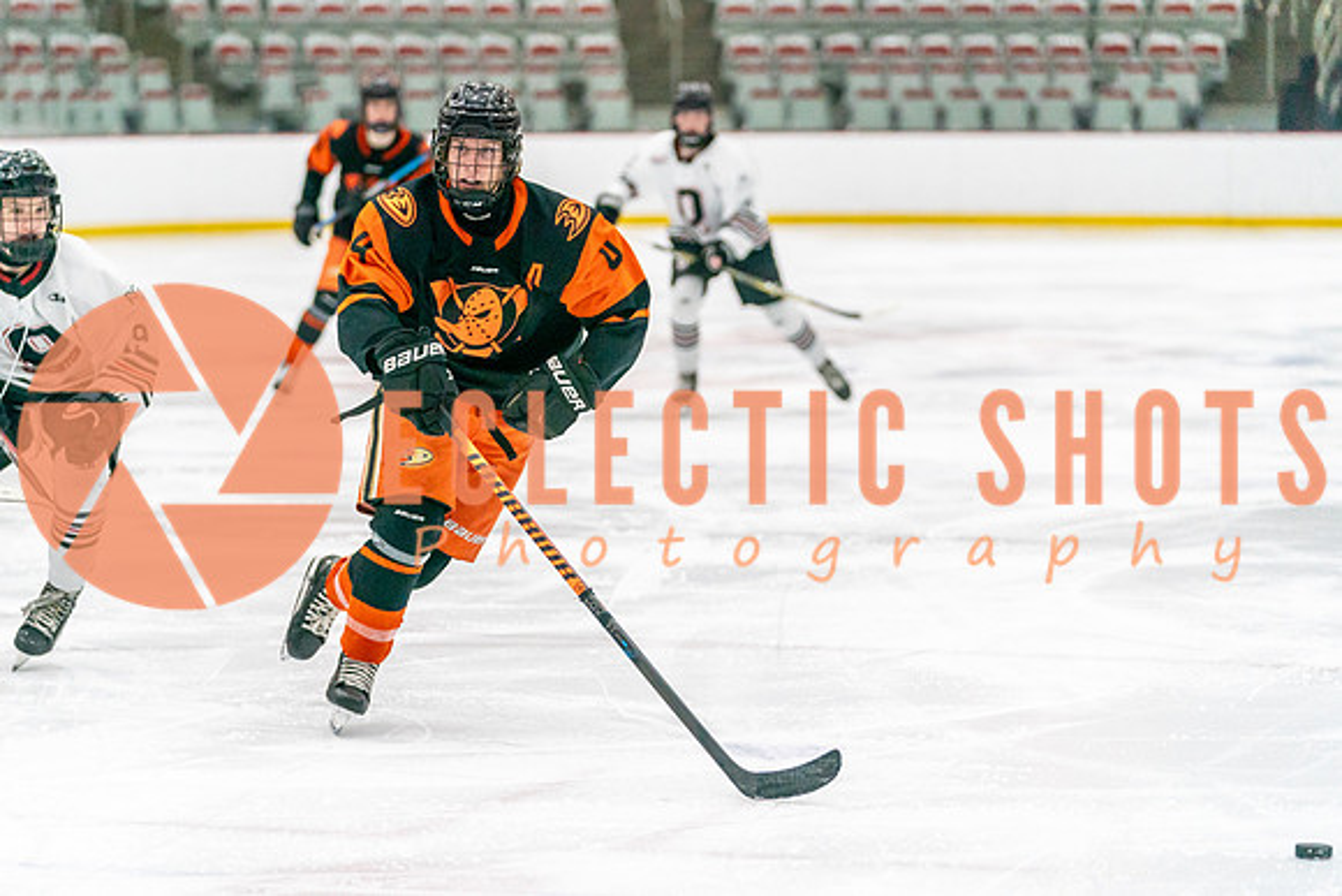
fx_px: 5145
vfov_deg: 9.9
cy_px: 455
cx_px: 551
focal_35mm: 138
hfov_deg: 14.9
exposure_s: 1/1250
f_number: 2.8
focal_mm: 117
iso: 3200
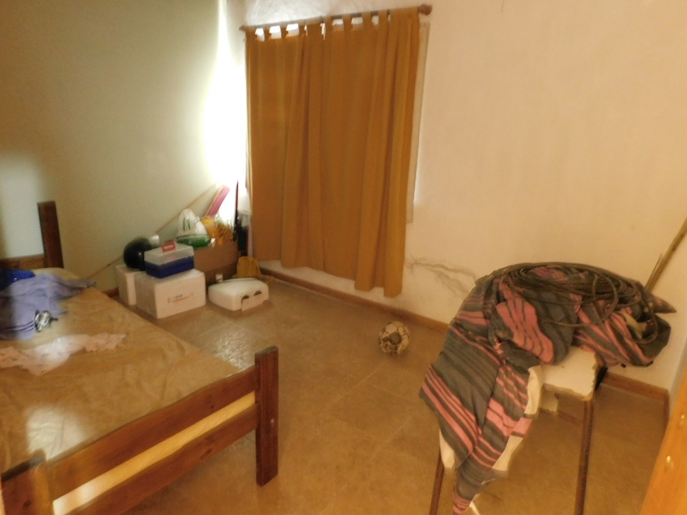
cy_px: 258
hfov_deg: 73.9
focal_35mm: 23
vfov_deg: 58.9
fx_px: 456
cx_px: 344
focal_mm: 4
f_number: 3
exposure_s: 1/2
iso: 800
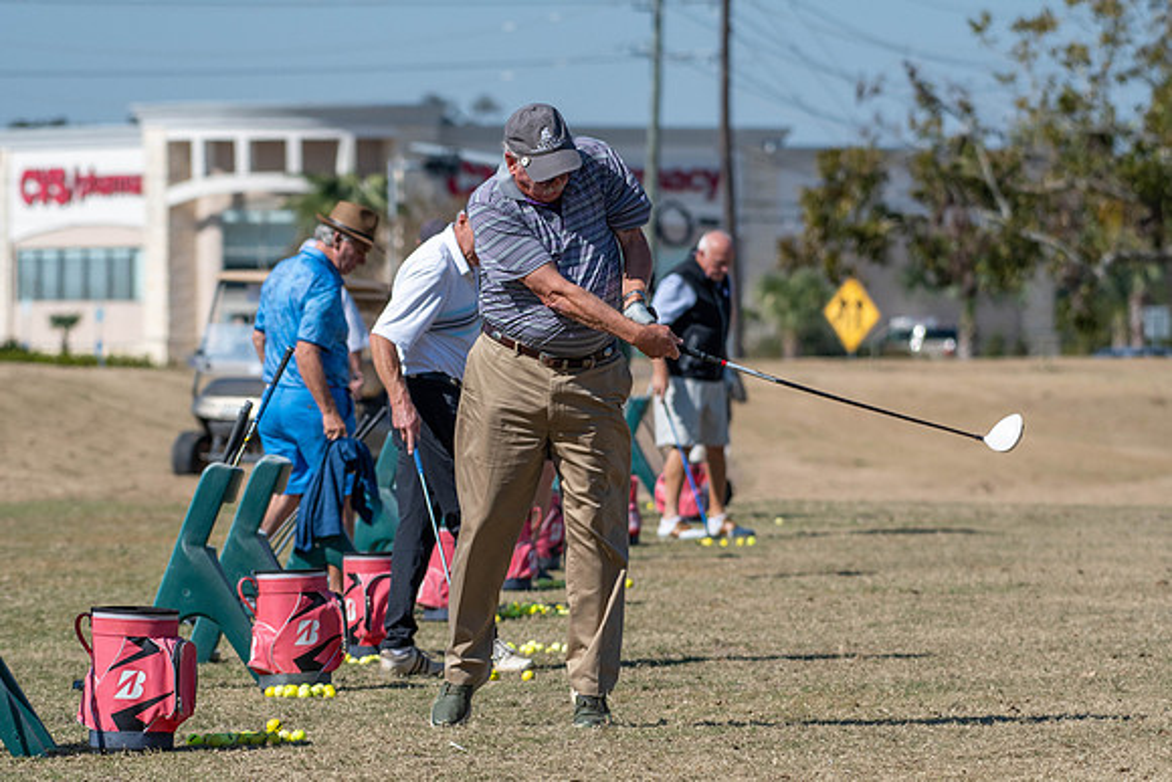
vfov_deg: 4.6
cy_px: 391
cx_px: 586
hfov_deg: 6.9
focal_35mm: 300
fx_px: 9768
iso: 400
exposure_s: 1/3200
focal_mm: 200
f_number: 5.6
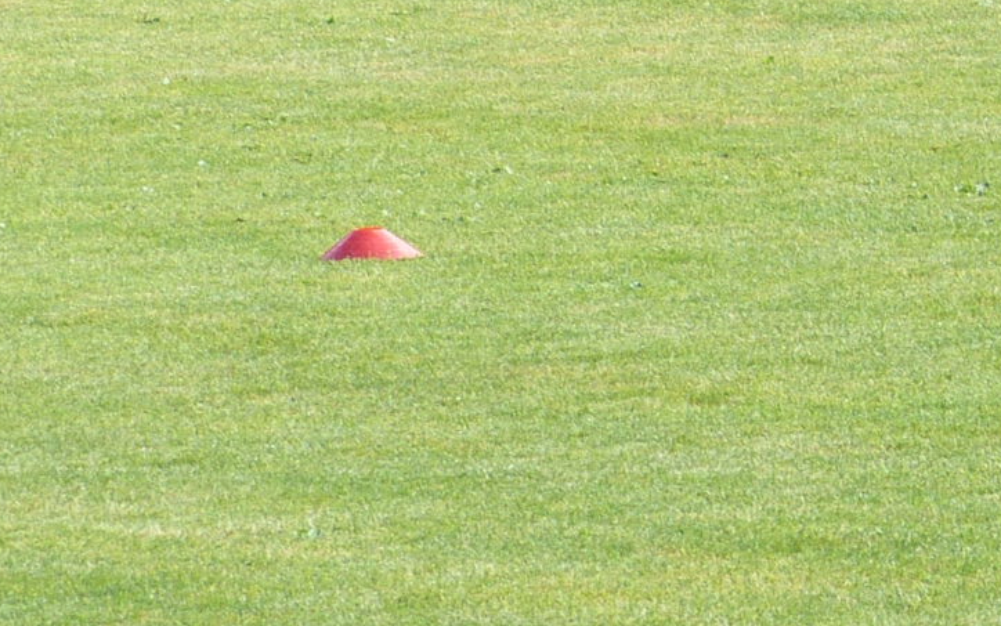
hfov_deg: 4.1
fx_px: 14108
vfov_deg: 2.5
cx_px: 1261
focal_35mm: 517
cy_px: -568
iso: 100
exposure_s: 1/200
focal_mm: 24.8
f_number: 4
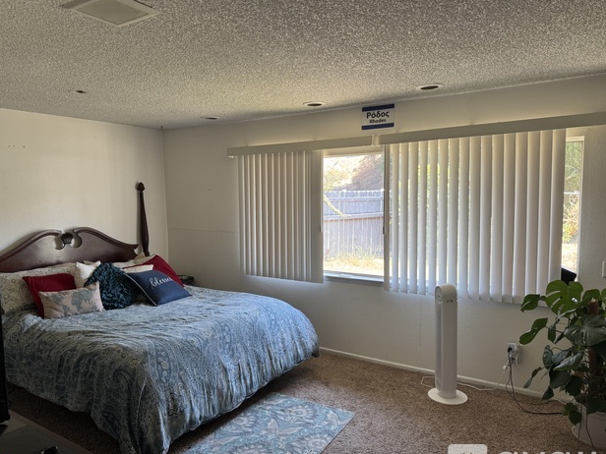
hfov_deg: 67.2
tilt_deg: -5.9
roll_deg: +0.2
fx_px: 455
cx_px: 279
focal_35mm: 26
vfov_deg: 53.0
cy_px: 238
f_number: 1.78
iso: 100
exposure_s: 1/121
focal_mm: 6.76
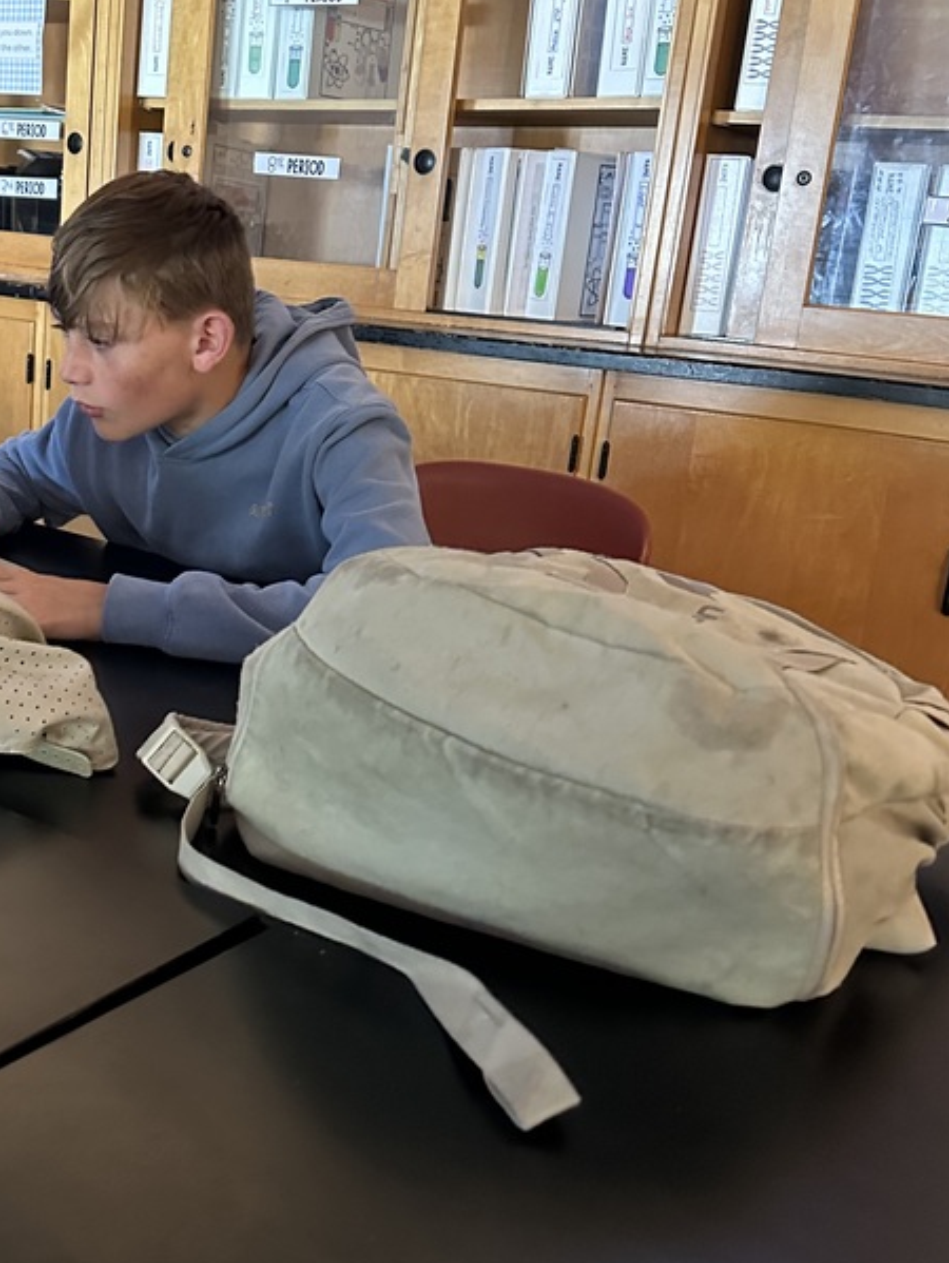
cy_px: 620
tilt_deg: -15.5
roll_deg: -5.0
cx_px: 181
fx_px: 1497
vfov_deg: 45.7
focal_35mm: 41
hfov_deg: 34.1
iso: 1000
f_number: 1.78
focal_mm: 6.86
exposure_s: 1/40
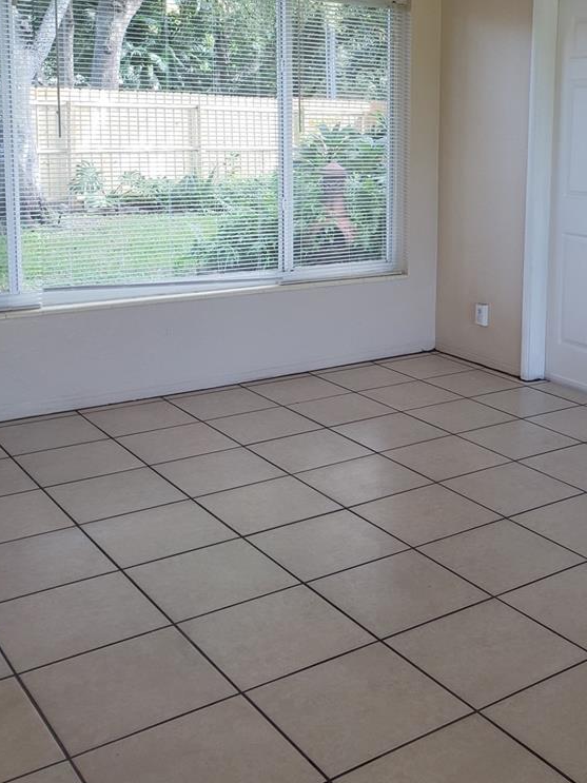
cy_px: 243
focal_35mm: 42
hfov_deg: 33.4
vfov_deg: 44.0
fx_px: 950
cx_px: 463
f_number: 2.4
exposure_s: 1/60
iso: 80
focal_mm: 4.3
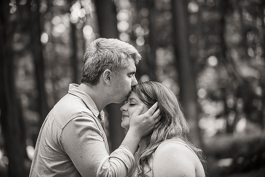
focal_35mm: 116
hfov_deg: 17.6
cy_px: 88
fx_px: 854
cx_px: 132
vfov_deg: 11.8
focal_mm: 116
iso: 800
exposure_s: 1/200
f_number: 2.8
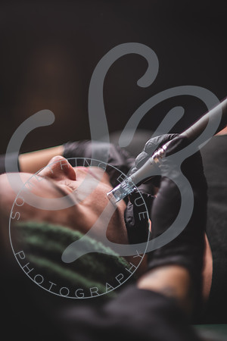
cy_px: 170
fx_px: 804
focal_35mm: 85
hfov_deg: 16.1
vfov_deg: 23.9
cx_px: 114
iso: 100
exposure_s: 1/200
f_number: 1.8
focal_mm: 85
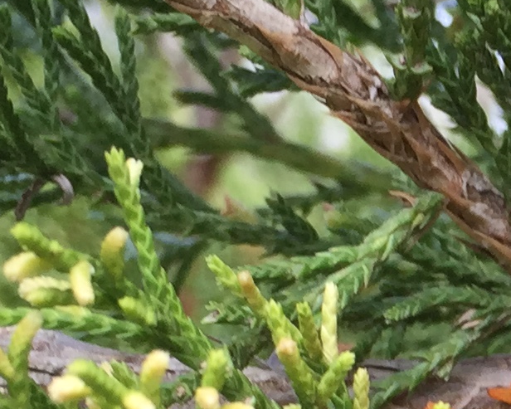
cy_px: 553
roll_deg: +0.2
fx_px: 2269
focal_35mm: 150
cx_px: 710
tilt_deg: +2.1
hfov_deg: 12.4
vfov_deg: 10.1
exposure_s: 1/250
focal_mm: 4.15
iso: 32
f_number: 2.2
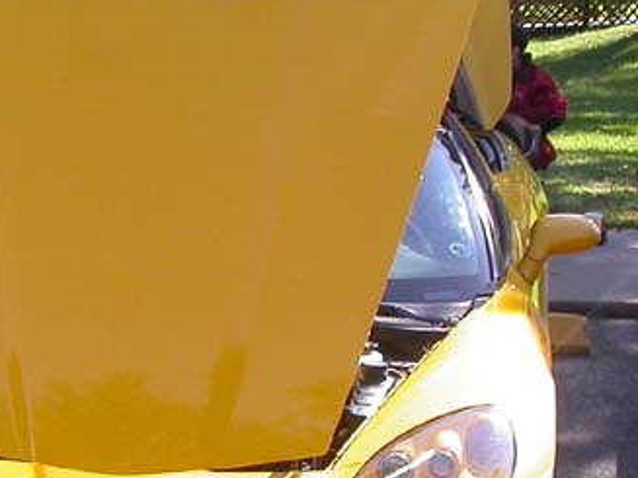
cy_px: 291
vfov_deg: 12.4
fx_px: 2192
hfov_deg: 16.0
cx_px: -103
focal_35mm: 119
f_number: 5.3
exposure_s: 1/145
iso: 100
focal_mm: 7.85
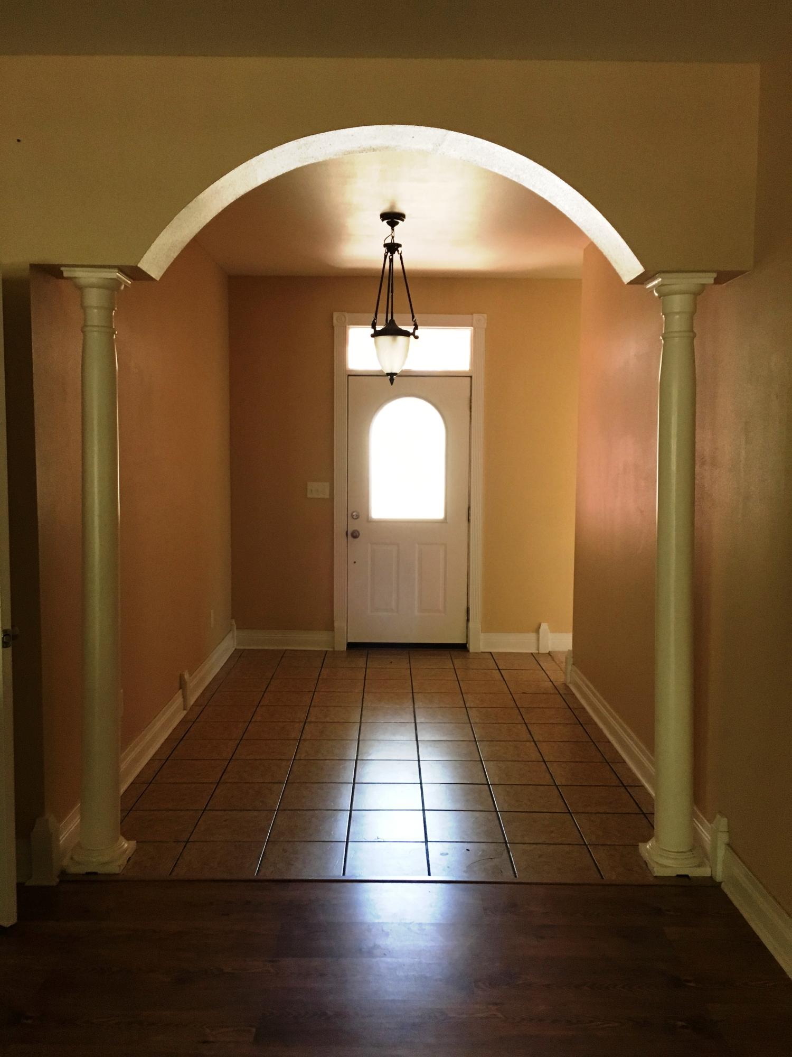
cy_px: 528
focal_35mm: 29
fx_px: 885
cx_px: 396
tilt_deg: -4.3
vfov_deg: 61.7
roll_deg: -0.3
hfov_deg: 48.2
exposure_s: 1/30
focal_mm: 4.15
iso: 160
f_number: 2.2
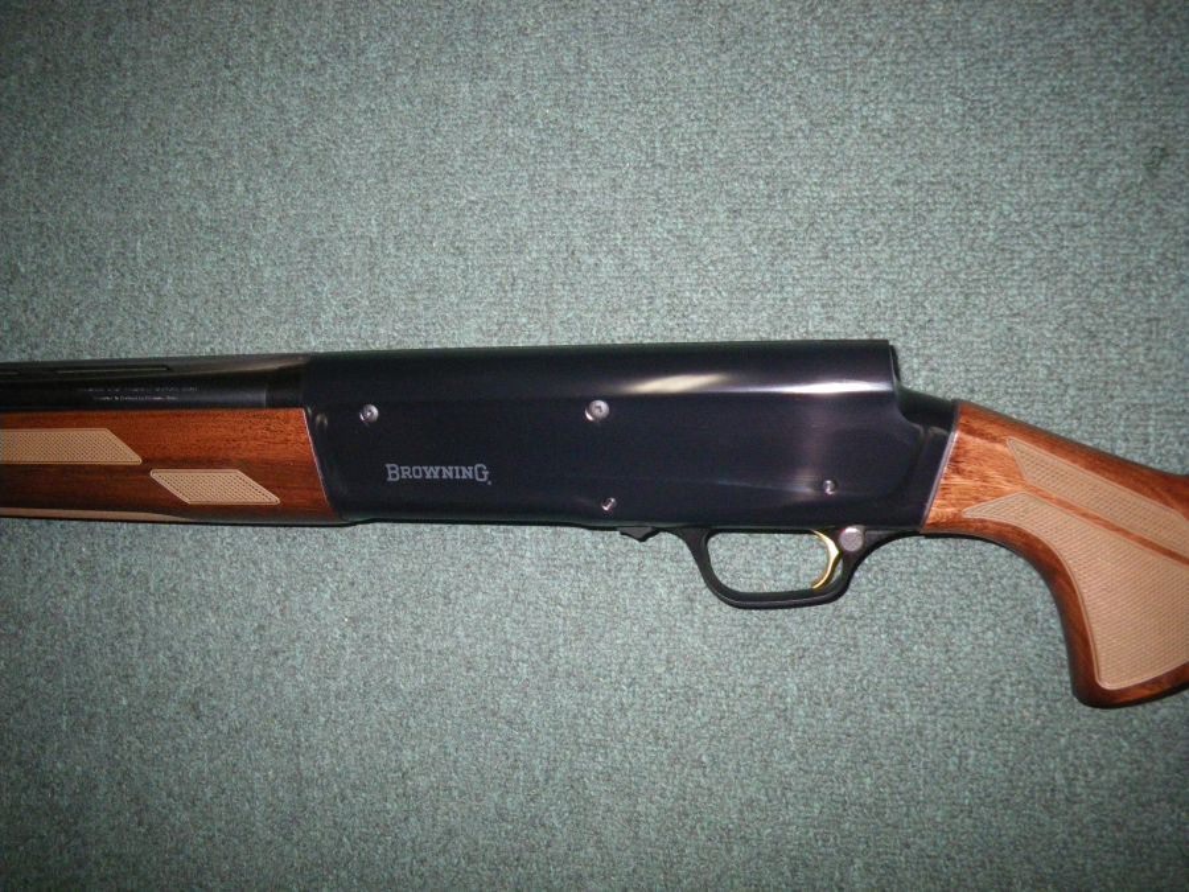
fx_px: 962
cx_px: 594
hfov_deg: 63.4
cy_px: 446
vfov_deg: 49.7
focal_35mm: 28
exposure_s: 1/50
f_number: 3.5
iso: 400
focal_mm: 5
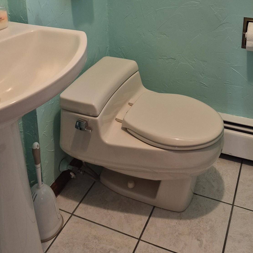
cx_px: 131
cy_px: 6
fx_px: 347
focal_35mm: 42
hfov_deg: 40.0
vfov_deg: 36.4
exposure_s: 1/120
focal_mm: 5.4
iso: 100
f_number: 1.8
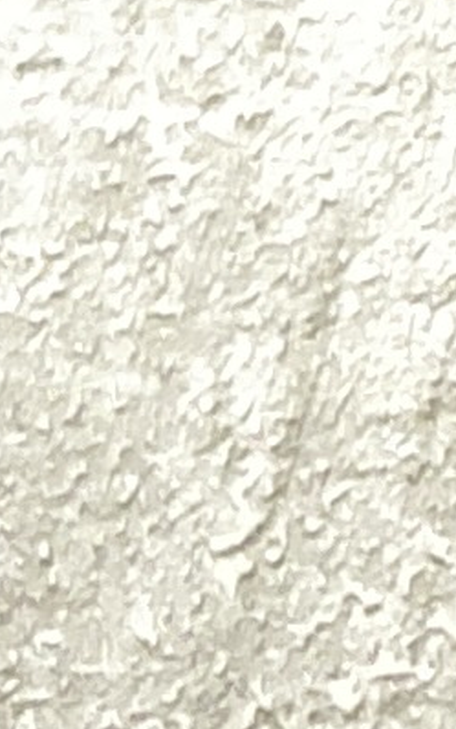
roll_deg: -5.6
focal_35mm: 279
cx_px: 2793
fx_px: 5544
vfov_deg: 7.2
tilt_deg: +25.4
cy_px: -830
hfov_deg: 3.9
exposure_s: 1/8
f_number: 1.8
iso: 1000
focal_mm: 4.25
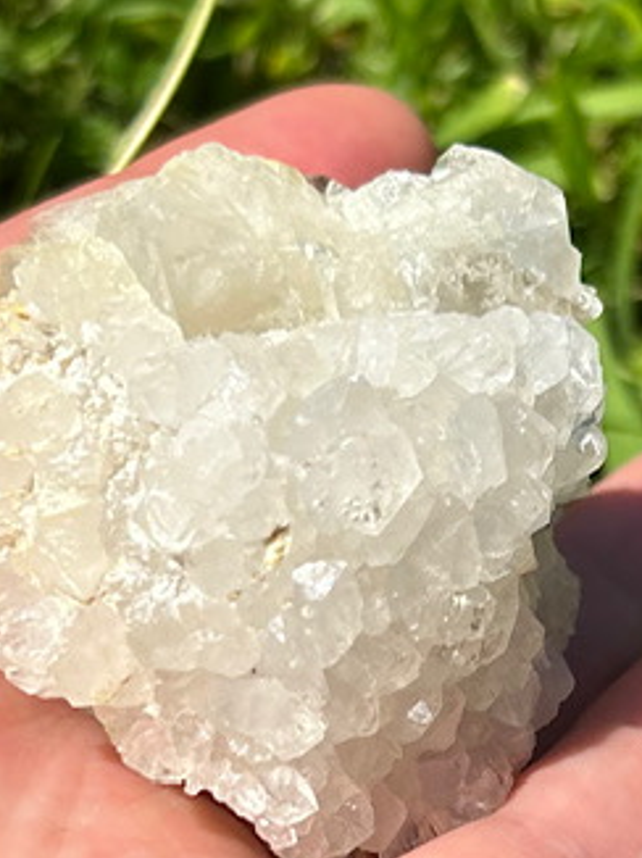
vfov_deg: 53.6
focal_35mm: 34
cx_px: 291
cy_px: 513
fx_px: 842
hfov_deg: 41.7
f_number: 1.5
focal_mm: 5.7
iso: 50
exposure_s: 1/4444
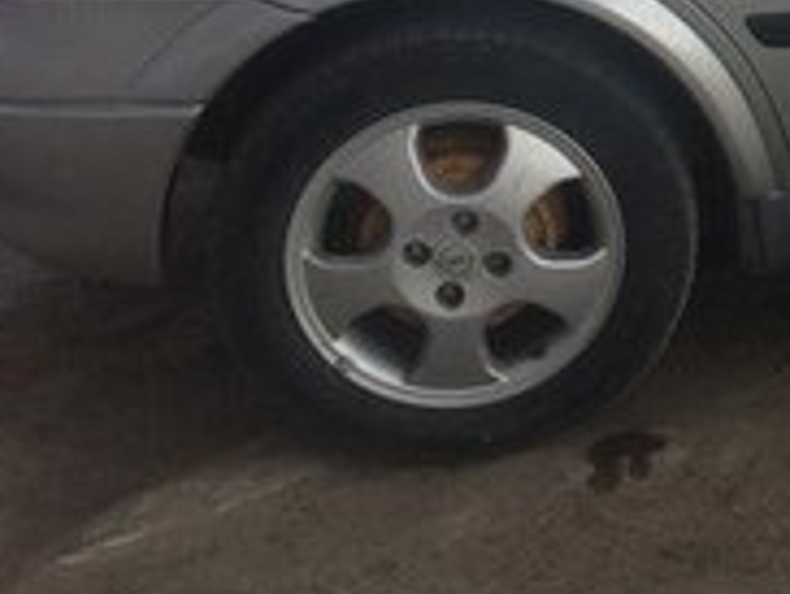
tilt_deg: -10.5
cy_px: -150
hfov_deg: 16.9
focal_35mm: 105
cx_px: 1194
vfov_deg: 13.7
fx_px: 2399
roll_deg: -1.8
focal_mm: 4.15
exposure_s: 1/114
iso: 32
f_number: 2.2
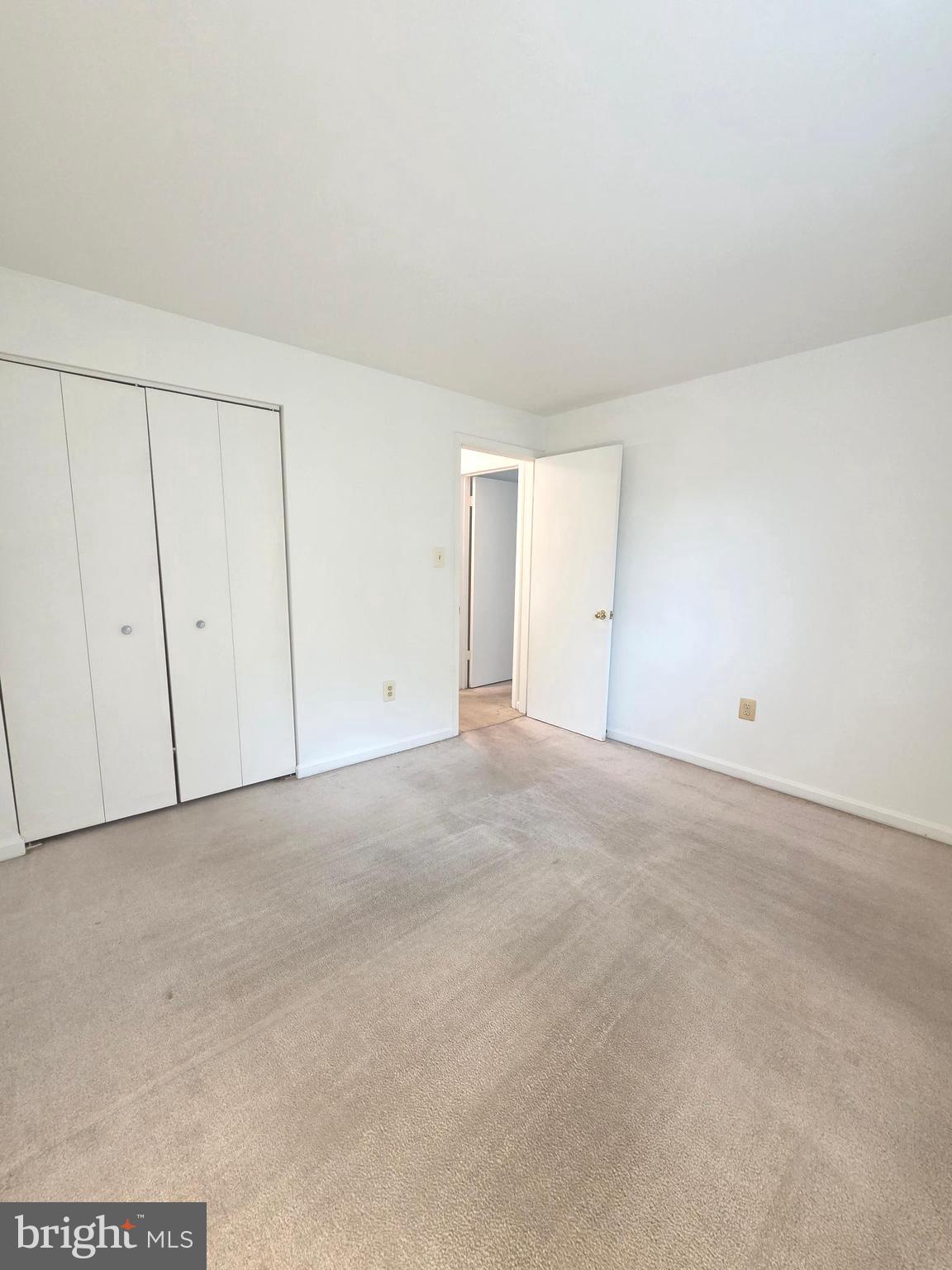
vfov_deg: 106.2
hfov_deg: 89.9
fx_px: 477
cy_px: 635
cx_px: 476
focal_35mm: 13
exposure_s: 1/60
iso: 500
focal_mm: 2.2
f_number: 2.2
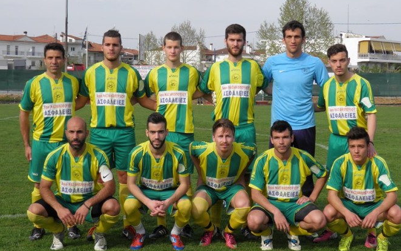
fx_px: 721
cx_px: 200
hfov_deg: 31.1
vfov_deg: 19.7
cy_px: 114
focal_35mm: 66
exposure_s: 1/200
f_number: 6
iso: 50
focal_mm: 11.2
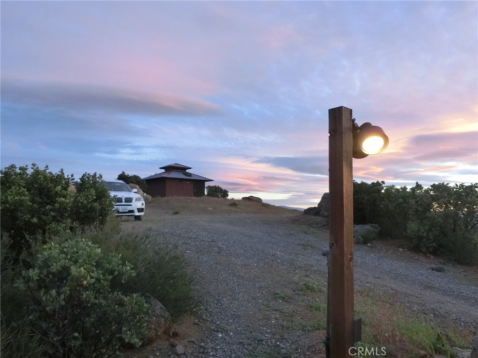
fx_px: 345
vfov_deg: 54.9
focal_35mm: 25
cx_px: 239
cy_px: 179
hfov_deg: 69.4
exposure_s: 1/125
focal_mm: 4.5
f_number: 3.5
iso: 320
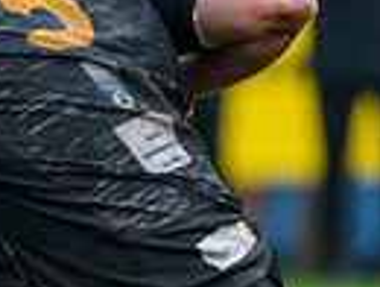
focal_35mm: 2186
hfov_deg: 0.9
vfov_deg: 0.7
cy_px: 333
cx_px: -412
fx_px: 24041
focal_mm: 400
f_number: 3.5
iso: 4000
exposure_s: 1/1600
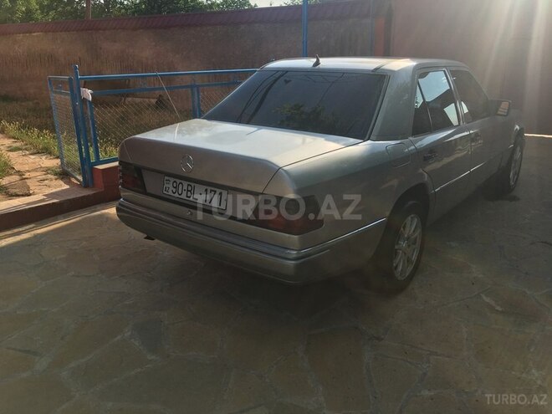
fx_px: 462
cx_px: 276
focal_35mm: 29
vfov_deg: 48.2
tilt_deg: -18.2
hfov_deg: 61.7
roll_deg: +1.4
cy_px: 207
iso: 25
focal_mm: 4.15
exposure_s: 1/1350
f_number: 2.2
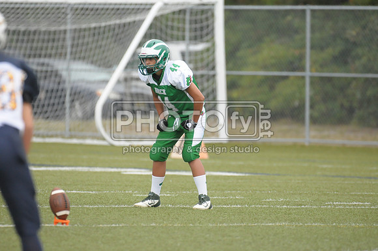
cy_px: 126
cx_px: 189
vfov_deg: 2.7
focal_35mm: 510
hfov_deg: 4.0
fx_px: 5347
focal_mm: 340
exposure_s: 1/3200
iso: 1600
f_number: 4
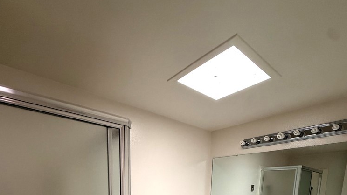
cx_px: 171
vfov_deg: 41.4
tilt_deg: -9.4
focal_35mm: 21
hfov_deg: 83.9
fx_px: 193
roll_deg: -2.3
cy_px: 220
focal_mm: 2.22
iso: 320
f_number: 2.2
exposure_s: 1/103
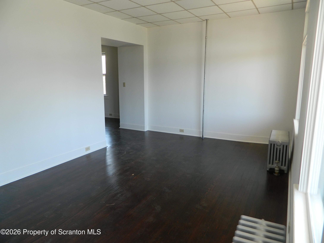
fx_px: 234
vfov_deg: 54.9
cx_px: 162
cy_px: 122
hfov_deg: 69.4
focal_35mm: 25
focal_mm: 4.5
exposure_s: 1/30
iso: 100
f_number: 3.1
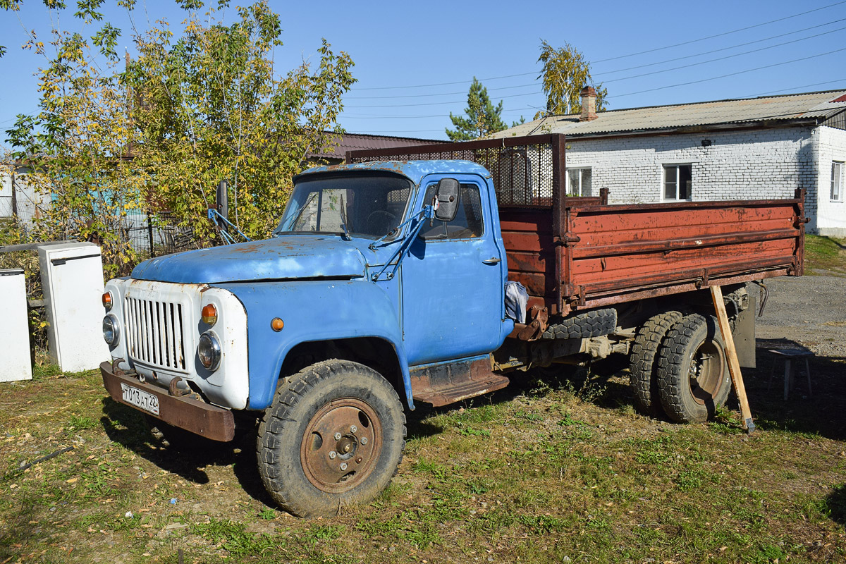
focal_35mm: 34
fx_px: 811
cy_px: 282
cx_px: 423
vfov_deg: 38.4
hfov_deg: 55.1
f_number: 7.1
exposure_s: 1/1250
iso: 200
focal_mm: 23
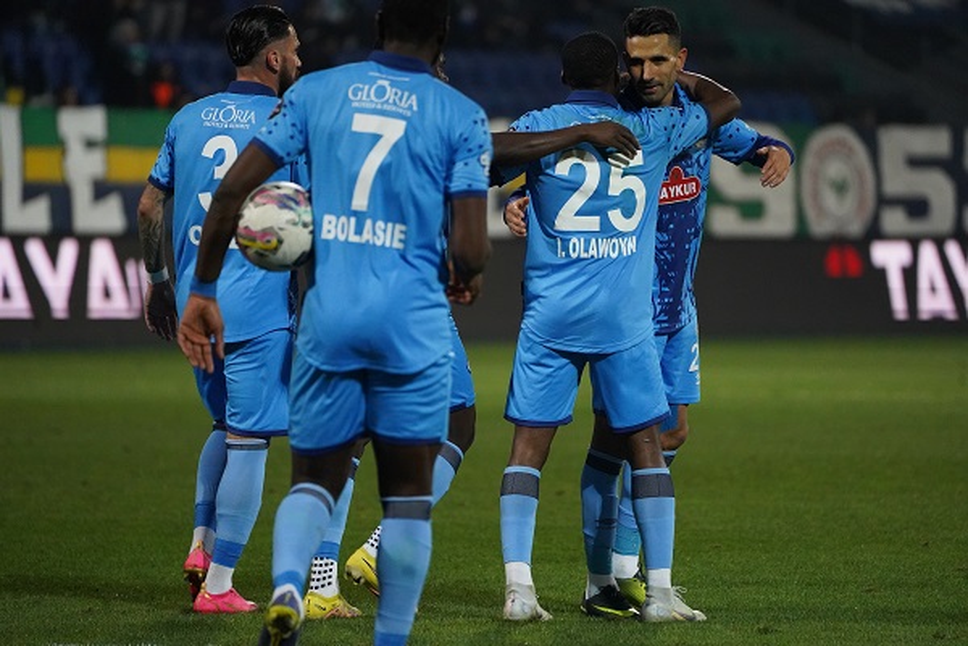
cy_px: 323
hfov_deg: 5.2
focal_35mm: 400
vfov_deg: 3.4
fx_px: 10755
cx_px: 484
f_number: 5.6
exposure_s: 1/2000
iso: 8000
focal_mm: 400
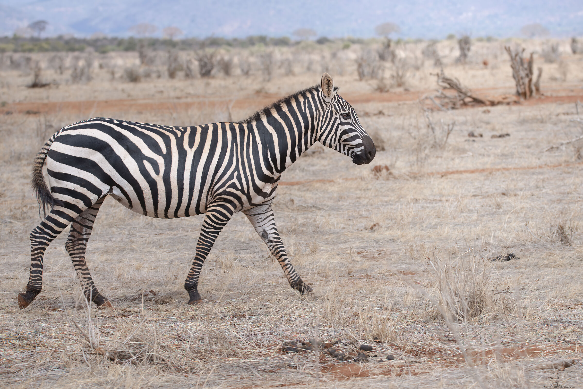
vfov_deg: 9.2
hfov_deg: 13.7
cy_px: 194
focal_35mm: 150
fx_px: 2430
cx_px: 292
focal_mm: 150
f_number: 7.1
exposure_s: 1/500
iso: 200
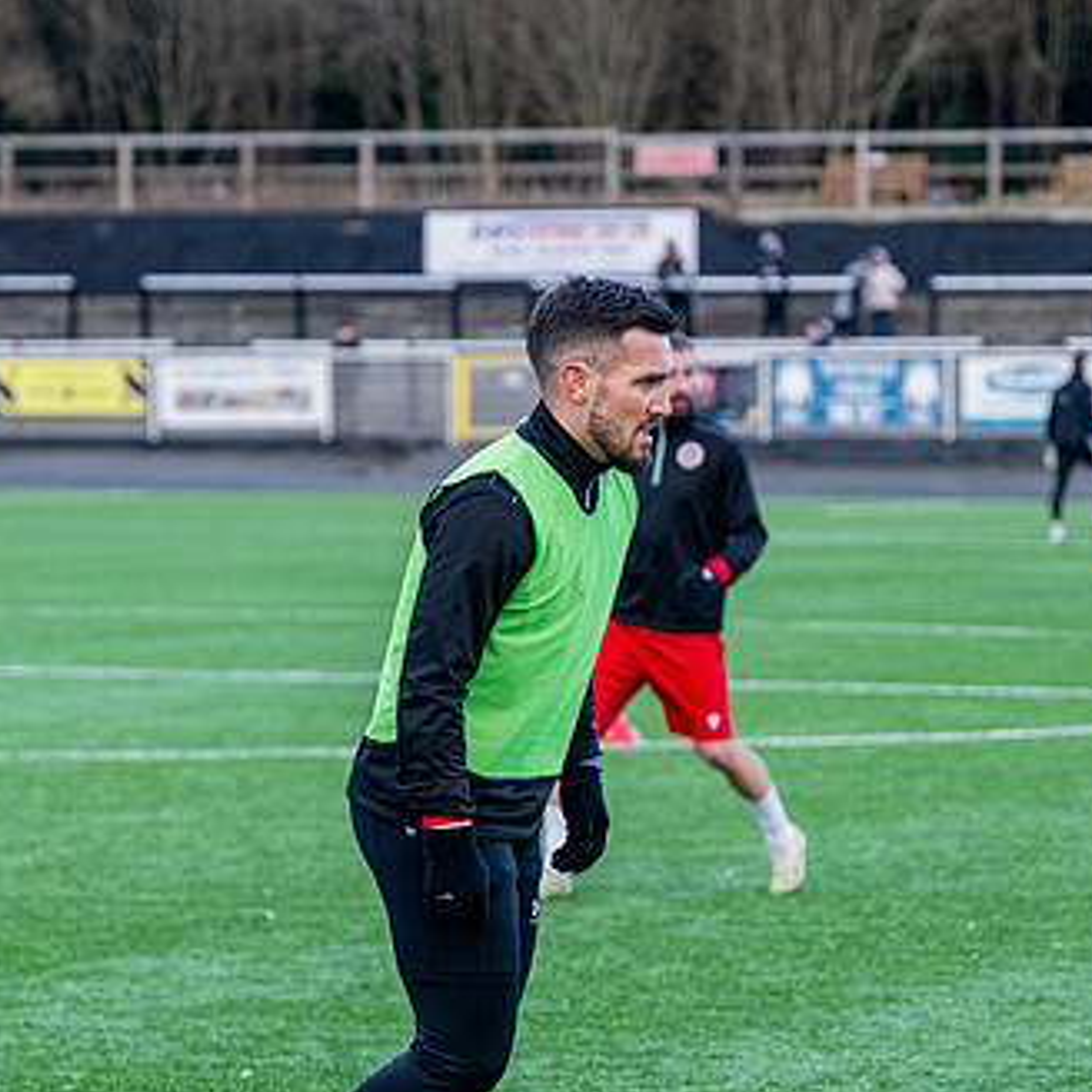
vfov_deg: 8.7
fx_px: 7174
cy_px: 736
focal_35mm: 201
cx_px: 534
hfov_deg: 8.7
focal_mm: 115
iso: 1000
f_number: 4
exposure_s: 1/1000
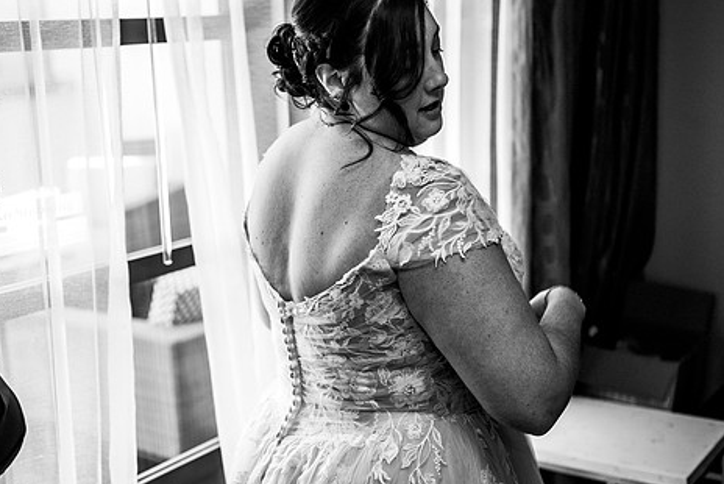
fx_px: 1107
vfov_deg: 24.7
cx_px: 320
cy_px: 235
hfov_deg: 36.2
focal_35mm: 55
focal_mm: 44
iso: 1000
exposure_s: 1/400
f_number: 2.8
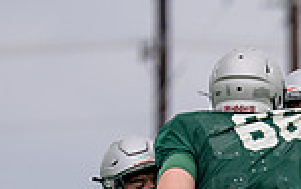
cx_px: 615
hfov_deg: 2.1
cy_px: 337
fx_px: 8249
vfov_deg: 1.3
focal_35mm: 1004
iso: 200
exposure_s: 1/3200
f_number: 2.8
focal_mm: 191
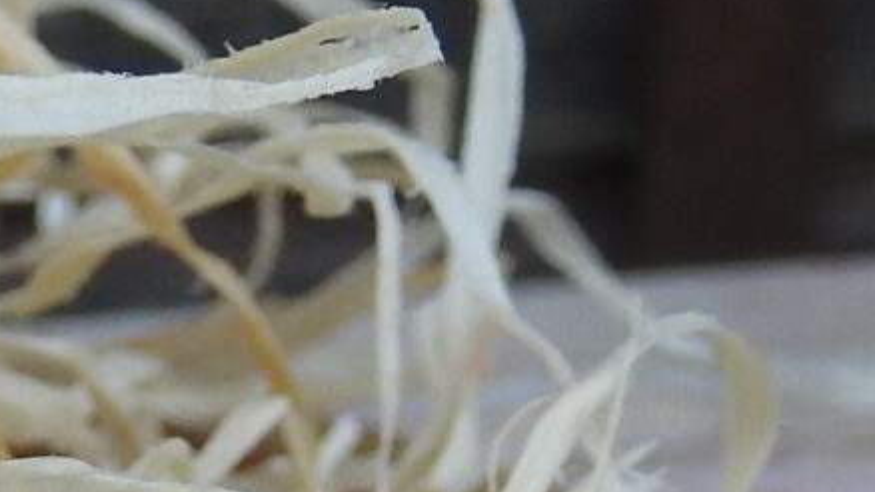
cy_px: 594
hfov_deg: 10.6
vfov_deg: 6.3
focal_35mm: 191
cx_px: -655
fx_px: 4430
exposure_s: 1/200
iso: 100
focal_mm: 5.4
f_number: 3.5
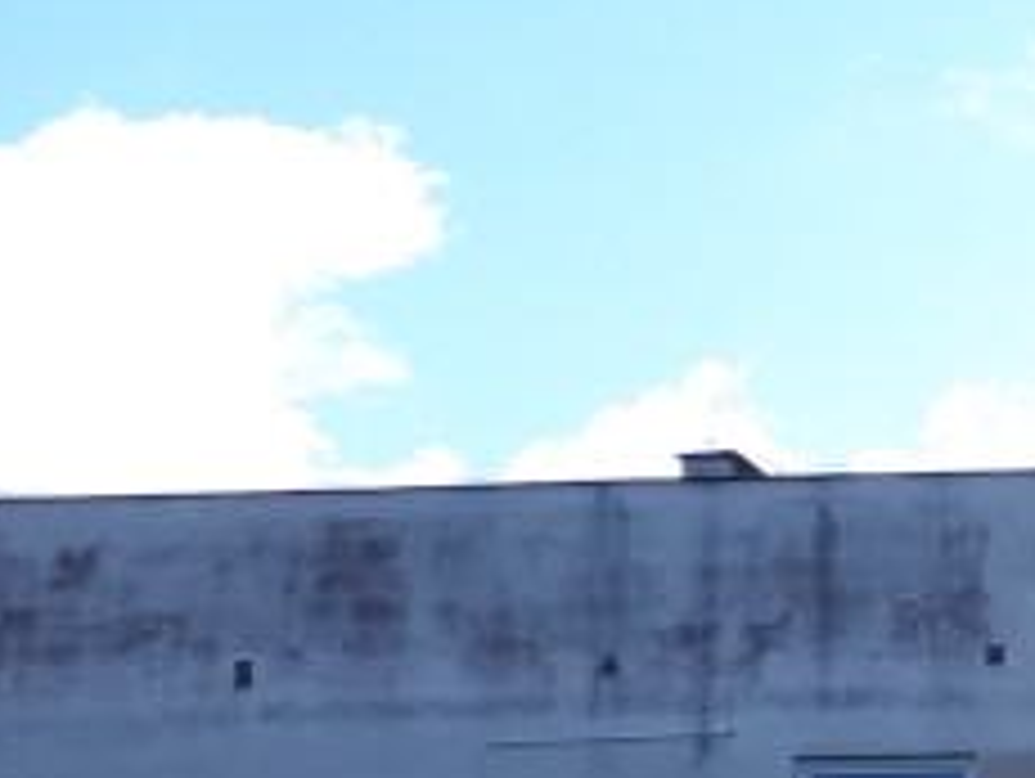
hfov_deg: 14.1
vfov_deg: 11.9
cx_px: 1998
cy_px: 1097
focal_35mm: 120
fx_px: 3592
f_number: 1.9
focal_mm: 3.6
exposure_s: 1/805
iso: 40
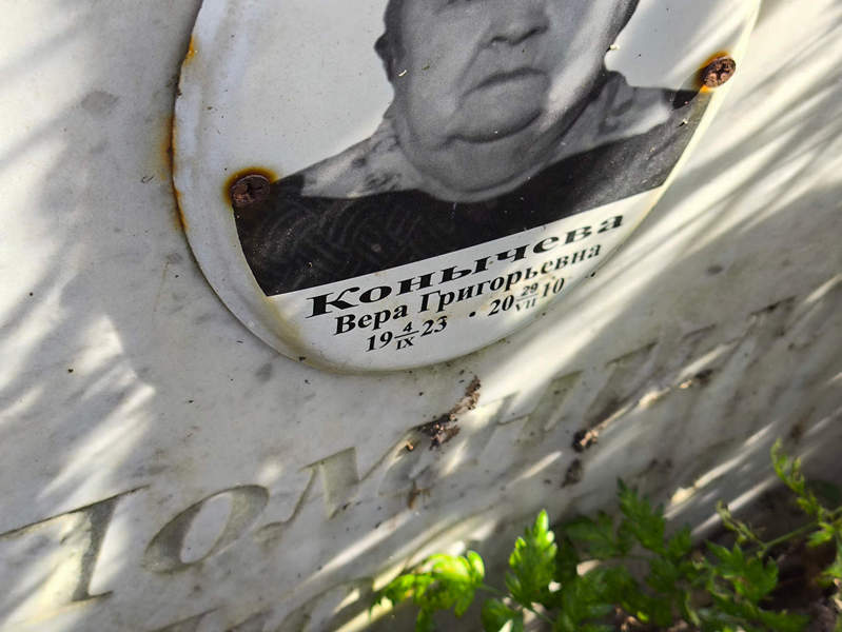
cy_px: 316
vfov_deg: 29.1
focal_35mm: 50
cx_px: 421
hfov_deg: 38.2
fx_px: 1217
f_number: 1.7
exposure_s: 1/201
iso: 50
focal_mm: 4.71
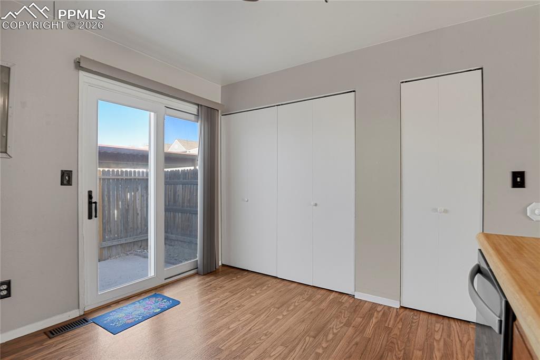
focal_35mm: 17
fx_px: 255
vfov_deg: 70.4
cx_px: 270
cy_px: 180
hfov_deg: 93.3
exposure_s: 2
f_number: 8
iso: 250
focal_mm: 17
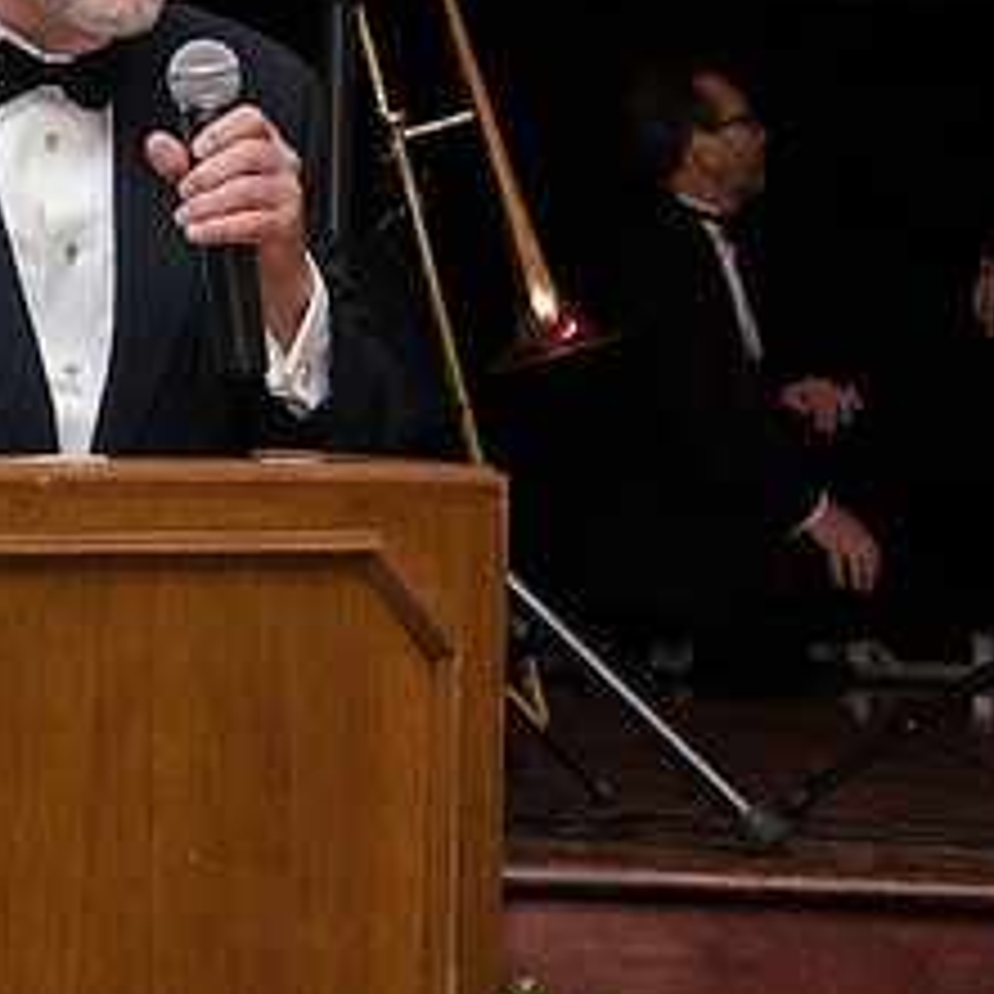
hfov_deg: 8.4
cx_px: 54
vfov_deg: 8.4
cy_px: 193
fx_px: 6725
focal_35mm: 207
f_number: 6.3
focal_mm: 62
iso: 500
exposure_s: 1/80
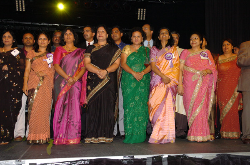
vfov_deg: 31.7
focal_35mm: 42
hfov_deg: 46.5
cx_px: 125
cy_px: 82
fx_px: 291
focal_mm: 28
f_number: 4
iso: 400
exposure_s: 1/200
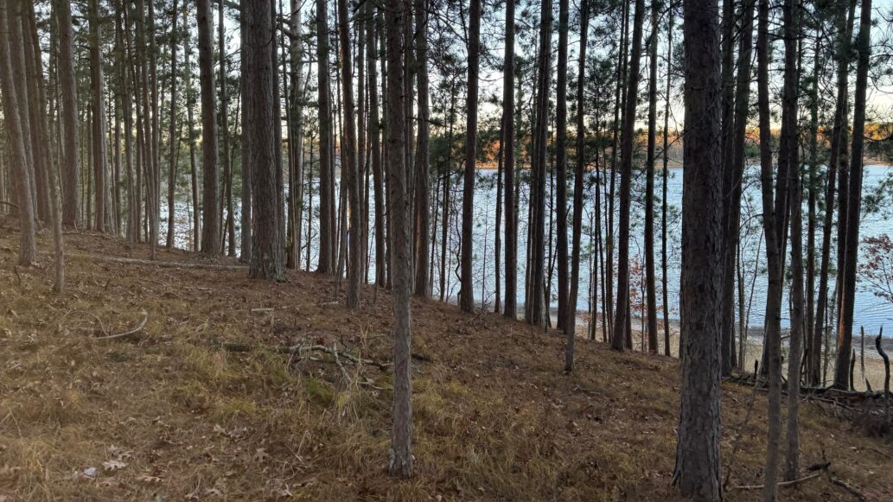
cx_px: 440
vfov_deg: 42.6
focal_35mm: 27
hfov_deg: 69.9
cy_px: 189
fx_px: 639
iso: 100
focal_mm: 6.76
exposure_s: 1/121
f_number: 1.78
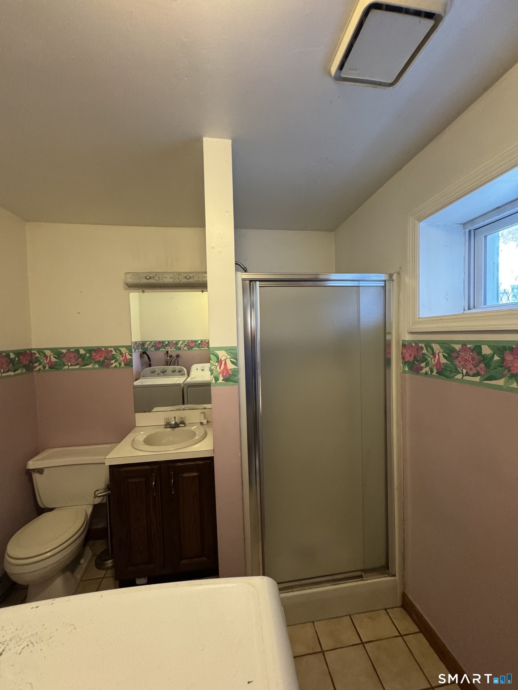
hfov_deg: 85.7
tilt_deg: -1.5
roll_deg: +1.8
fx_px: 279
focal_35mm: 14
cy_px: 345
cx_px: 259
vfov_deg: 102.1
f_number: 2.2
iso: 640
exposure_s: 1/60
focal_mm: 2.22
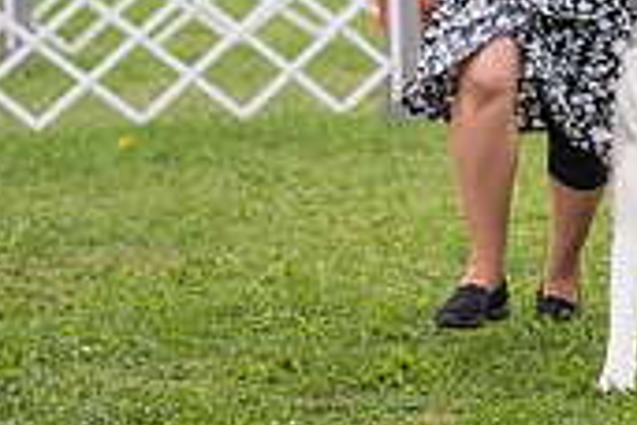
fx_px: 5715
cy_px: -106
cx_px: 663
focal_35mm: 323
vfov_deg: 4.2
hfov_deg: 6.4
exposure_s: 1/1000
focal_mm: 95
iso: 100
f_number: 2.8
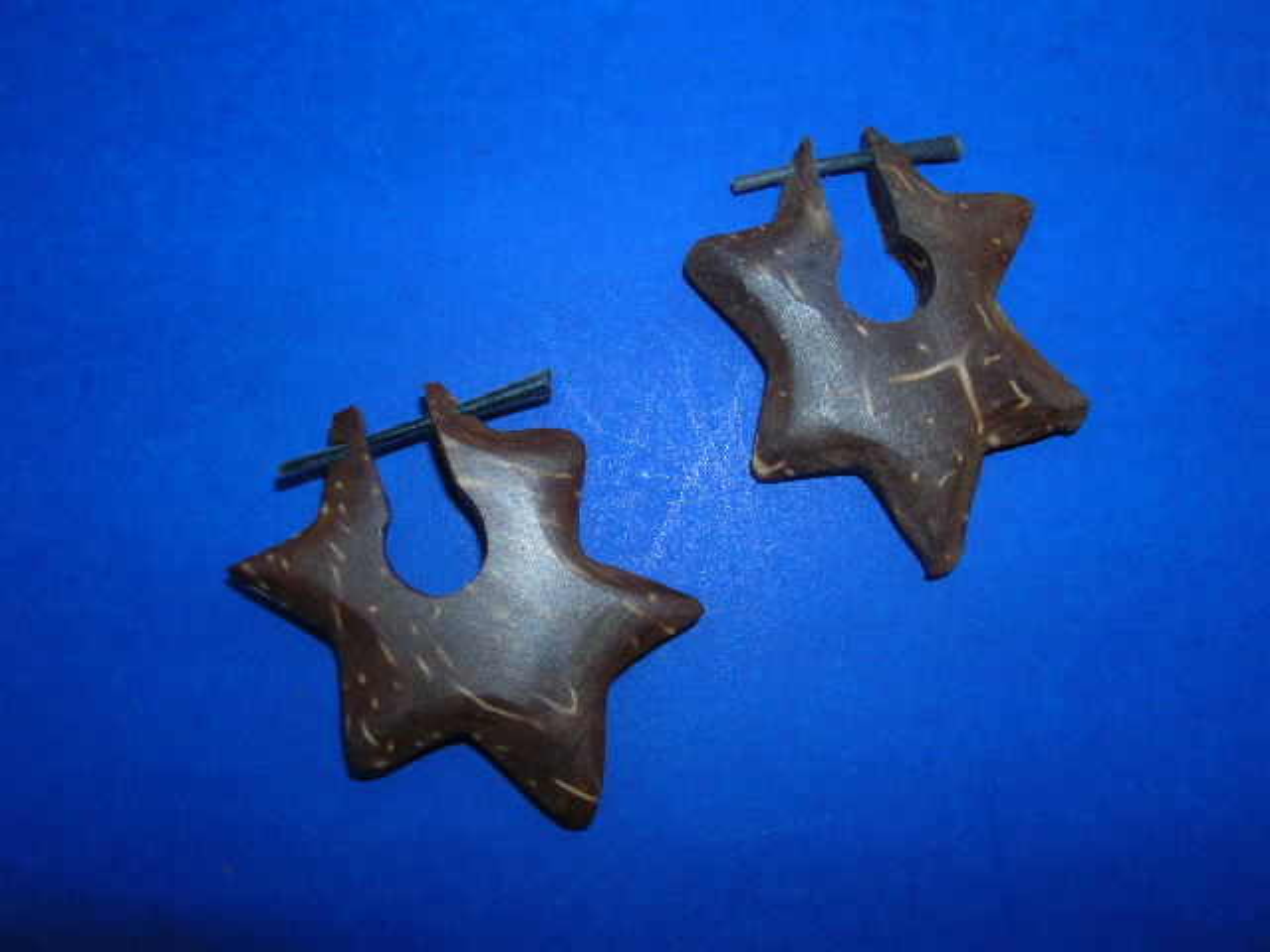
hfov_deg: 52.6
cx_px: 635
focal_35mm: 35
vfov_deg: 40.7
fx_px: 1284
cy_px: 476
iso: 50
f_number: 5.6
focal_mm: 5.8
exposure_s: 1/60.1
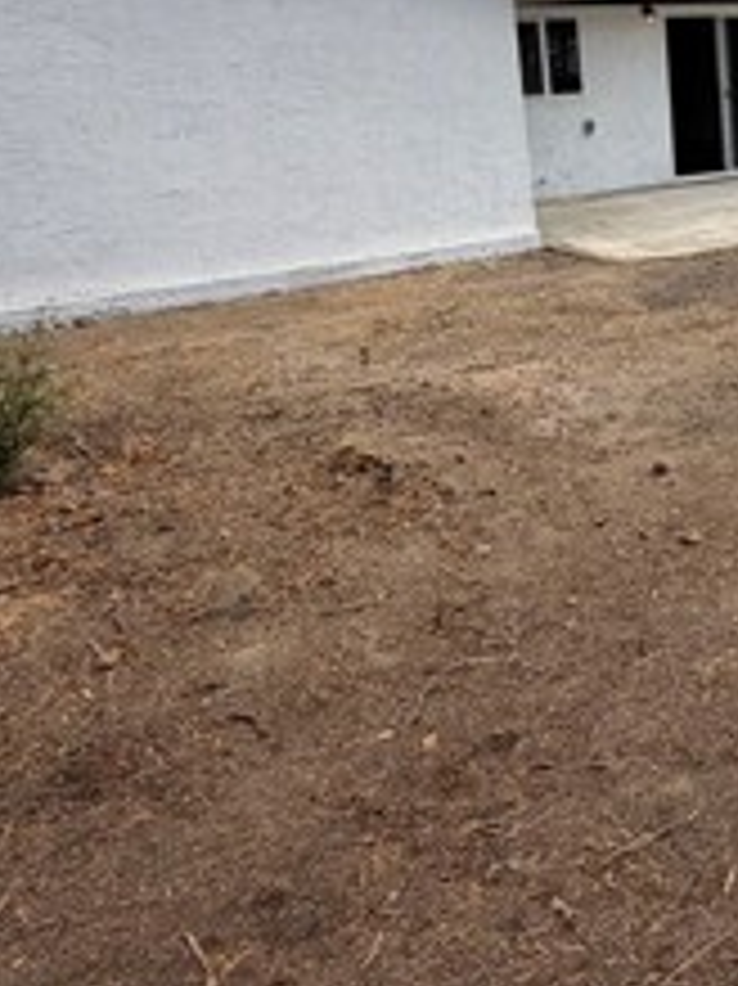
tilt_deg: -11.2
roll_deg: +1.1
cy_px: 248
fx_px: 1167
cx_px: 900
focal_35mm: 41
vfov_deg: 44.3
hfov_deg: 29.7
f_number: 2.2
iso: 20
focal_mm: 2.22
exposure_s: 1/1572
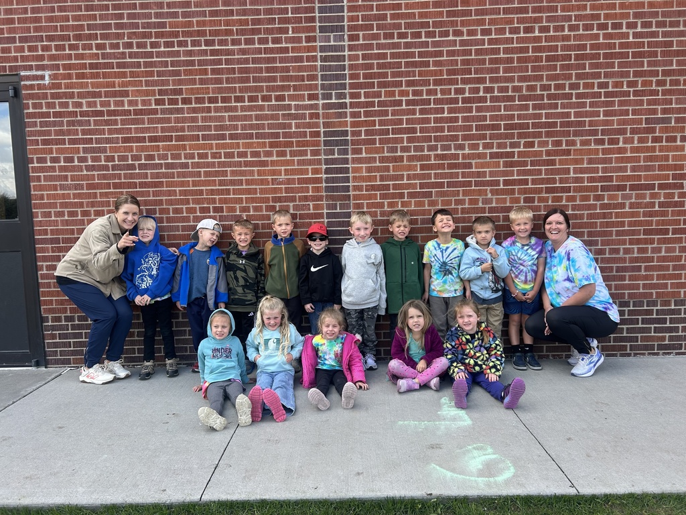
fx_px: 515
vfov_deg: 53.1
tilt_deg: -5.0
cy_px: 258
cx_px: 343
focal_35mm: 26
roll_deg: +1.9
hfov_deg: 67.3
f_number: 1.5
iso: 50
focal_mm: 5.7
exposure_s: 1/786
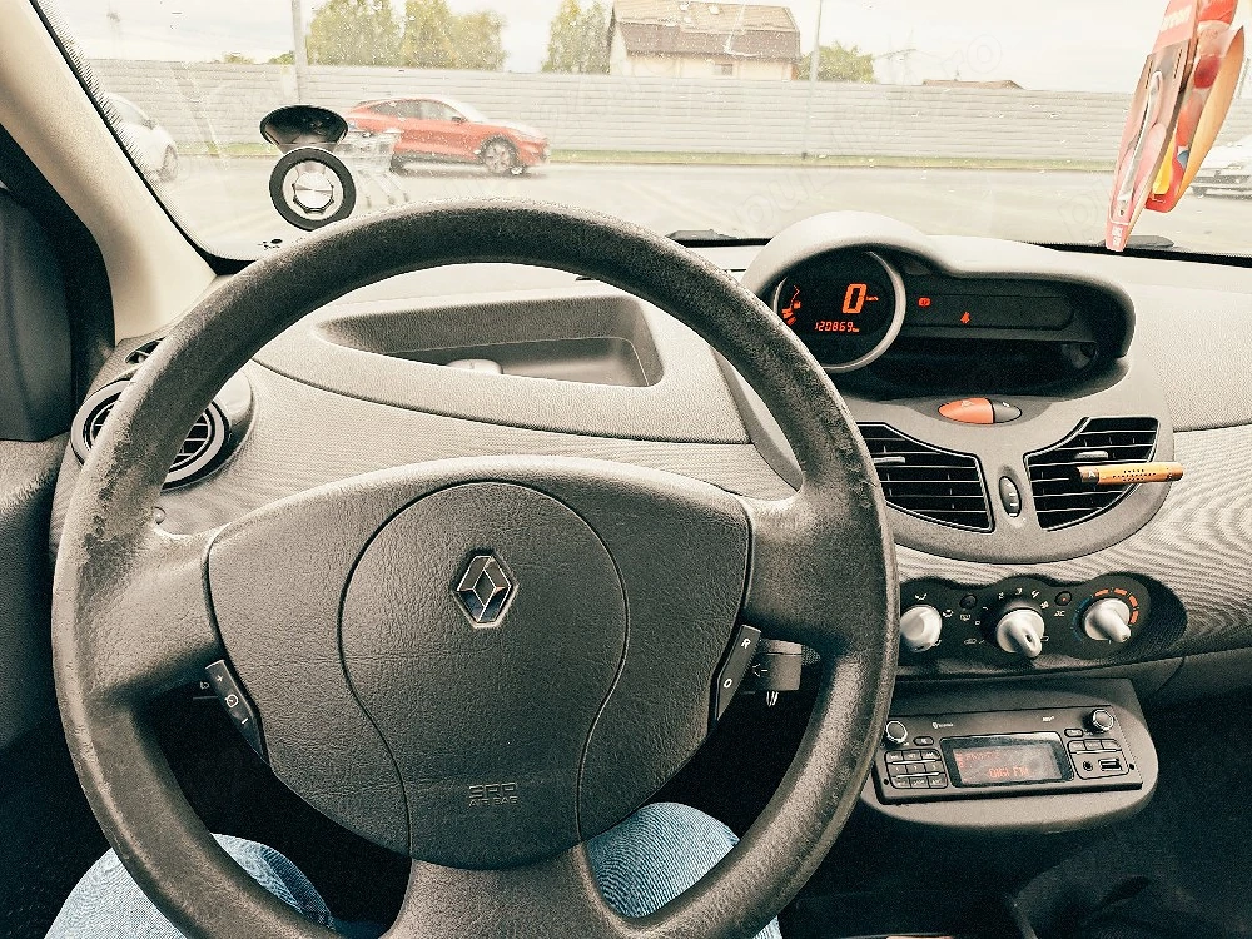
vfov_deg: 56.8
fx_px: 868
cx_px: 626
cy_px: 470
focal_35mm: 24
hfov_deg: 71.6
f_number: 1.9
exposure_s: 1/172
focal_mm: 6.12
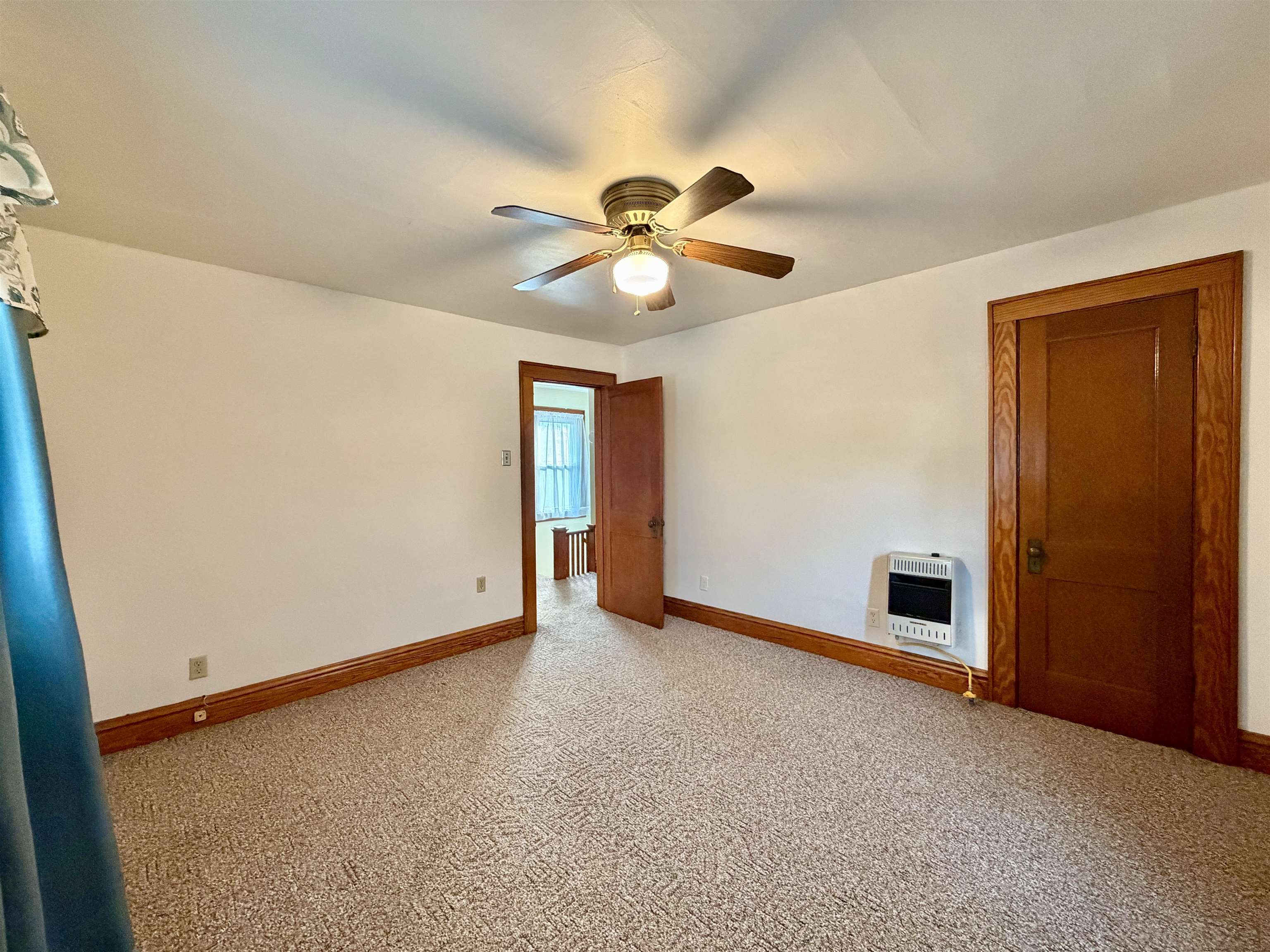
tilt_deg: -1.4
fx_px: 514
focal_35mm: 14
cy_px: 476
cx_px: 635
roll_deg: +0.8
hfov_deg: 102.1
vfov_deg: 85.7
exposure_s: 1/60
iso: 500
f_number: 2.2
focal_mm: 2.22
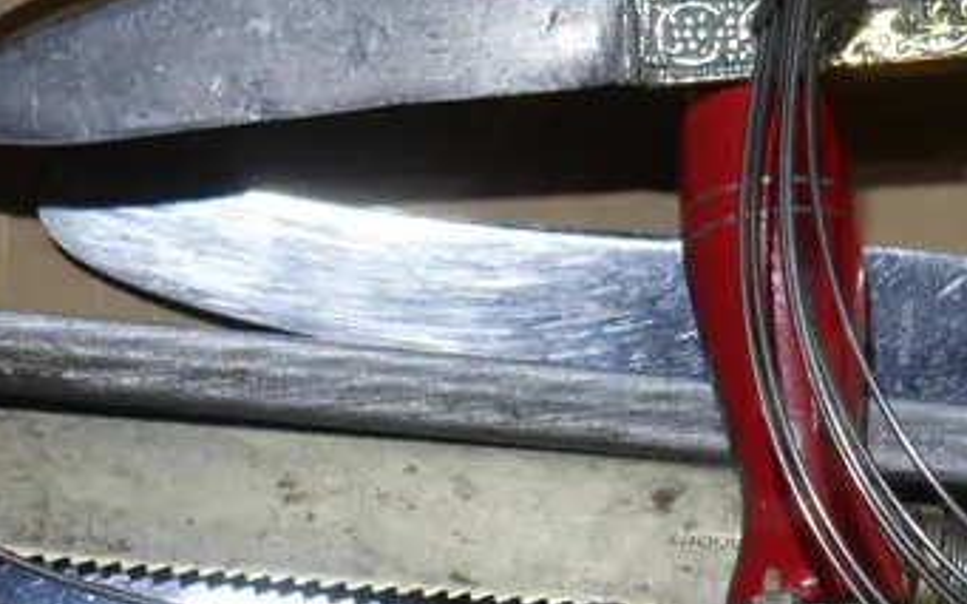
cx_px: 788
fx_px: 3689
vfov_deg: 9.3
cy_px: 445
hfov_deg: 14.8
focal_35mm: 140
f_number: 4.7
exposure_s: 1/60
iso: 200
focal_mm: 22
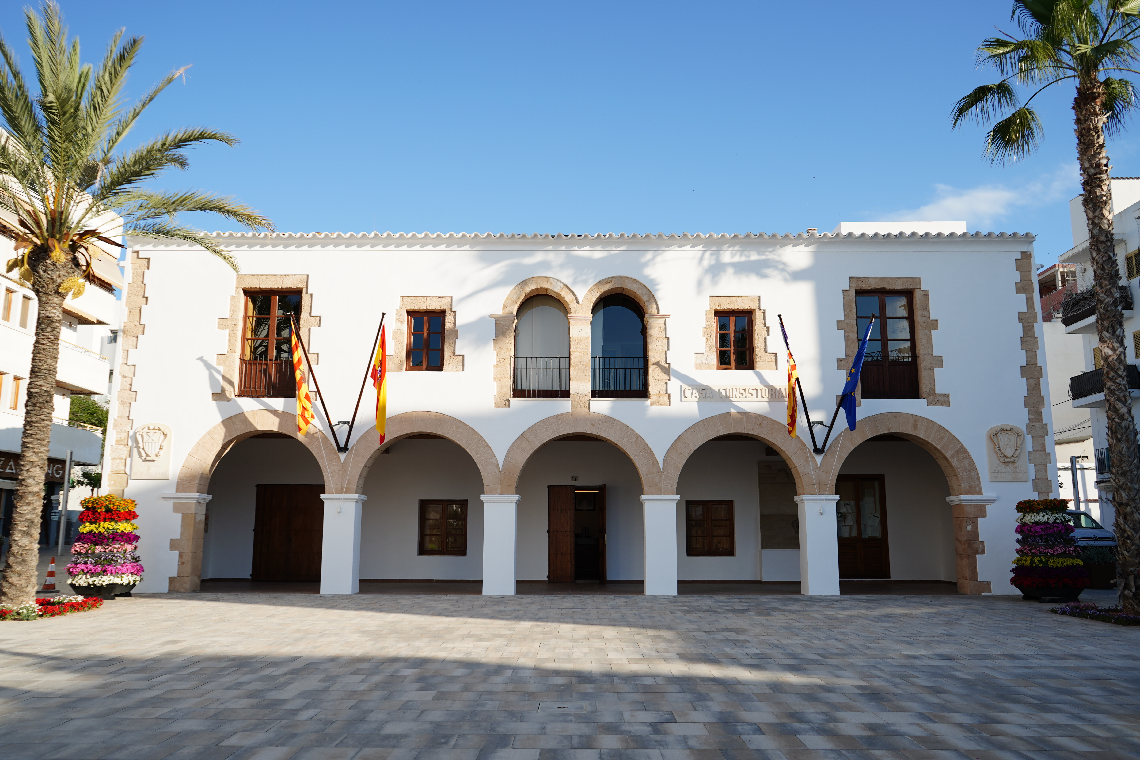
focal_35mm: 28
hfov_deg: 65.5
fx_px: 887
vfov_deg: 46.4
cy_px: 380
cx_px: 570
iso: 100
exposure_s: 1/250
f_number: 6.3
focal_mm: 28
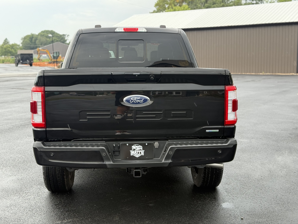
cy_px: 112
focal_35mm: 48
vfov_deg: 30.3
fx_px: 413
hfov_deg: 39.7
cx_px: 149
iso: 80
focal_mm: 6.76
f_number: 1.78
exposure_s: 1/388
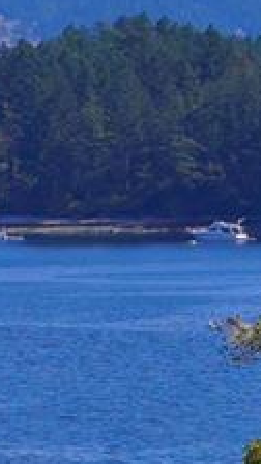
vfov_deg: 3.6
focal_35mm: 608
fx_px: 7480
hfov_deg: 2.0
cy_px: 118
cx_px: 375
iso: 100
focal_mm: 85
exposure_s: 1/800
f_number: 5.6
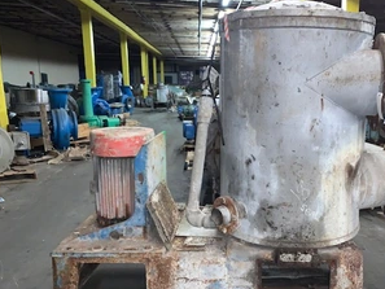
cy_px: 167
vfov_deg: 40.6
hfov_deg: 51.8
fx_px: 389
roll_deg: -0.2
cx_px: 249
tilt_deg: -10.2
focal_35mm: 35
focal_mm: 4.25
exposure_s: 1/9
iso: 125
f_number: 1.8
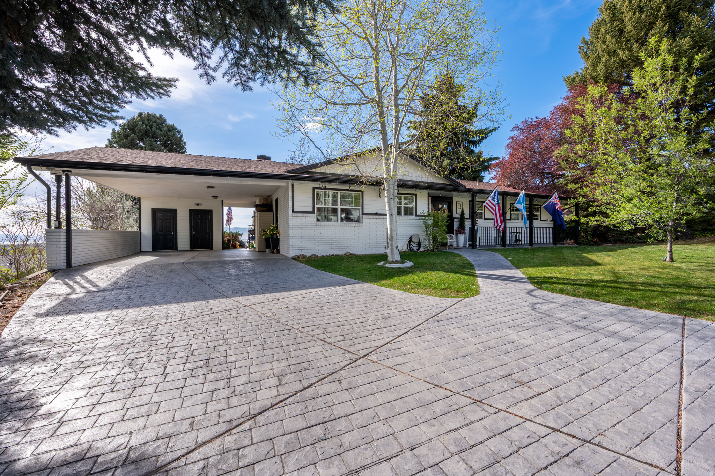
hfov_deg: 104.3
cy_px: 238
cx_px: 358
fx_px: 278
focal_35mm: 14
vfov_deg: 81.1
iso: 100
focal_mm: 14
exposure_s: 1/320
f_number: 10
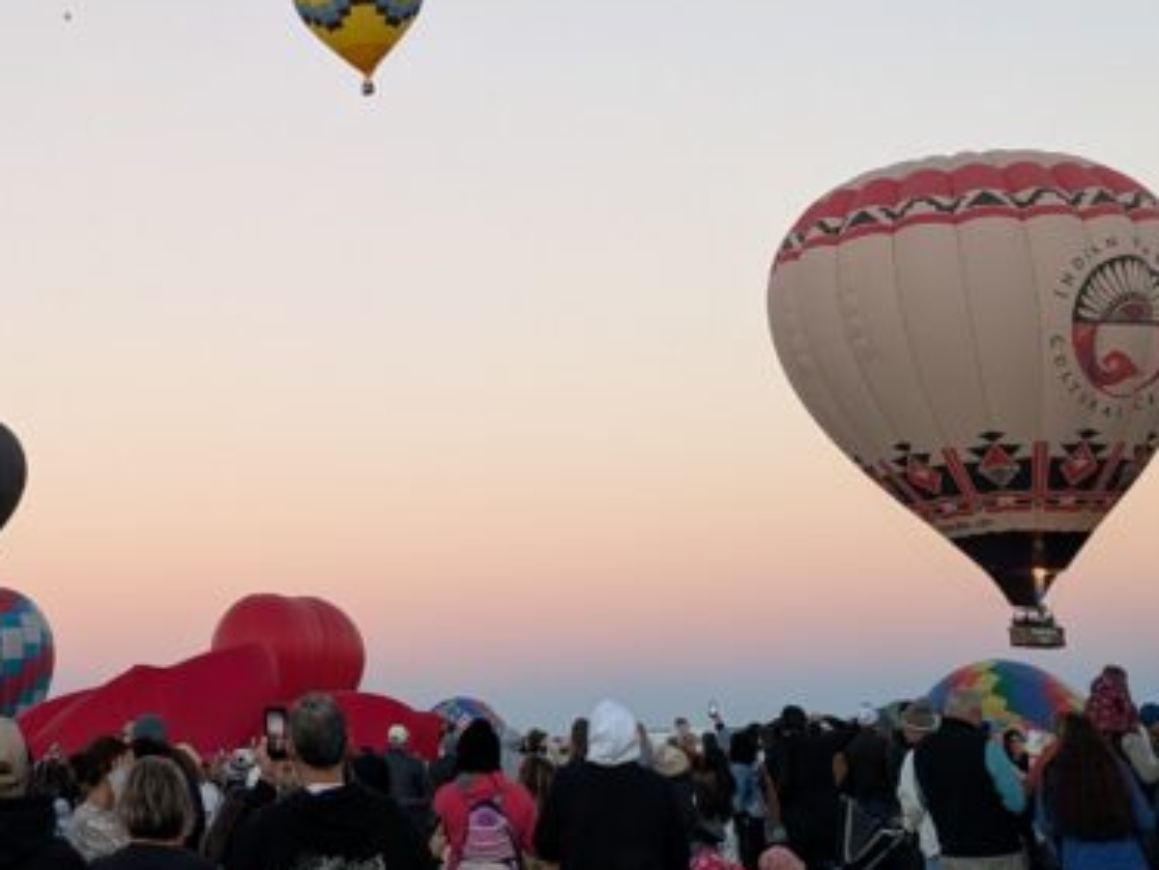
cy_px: 20
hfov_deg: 28.1
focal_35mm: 66
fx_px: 2210
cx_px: 87
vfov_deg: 21.6
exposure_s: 1/197
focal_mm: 6.9
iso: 132
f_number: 1.68
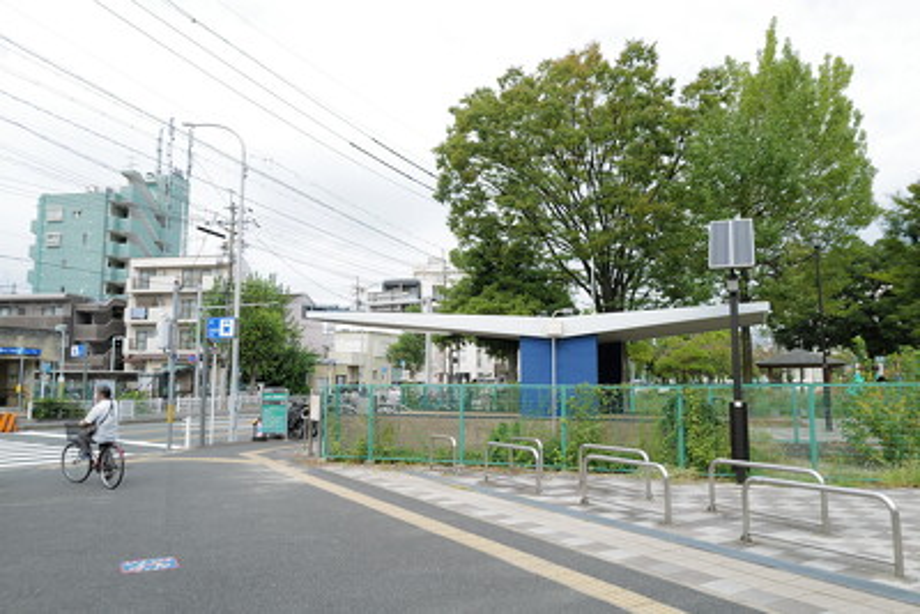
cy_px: 307
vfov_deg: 46.4
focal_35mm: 28
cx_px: 460
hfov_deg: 65.5
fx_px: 716
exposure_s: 1/320
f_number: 4.5
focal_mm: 28
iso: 100
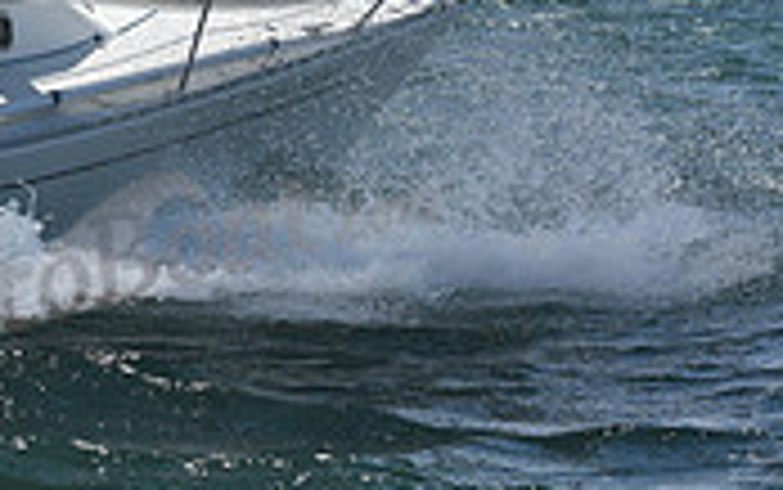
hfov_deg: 8.6
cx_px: -423
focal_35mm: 238
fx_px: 5082
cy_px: -362
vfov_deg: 5.4
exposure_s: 1/1250
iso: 250
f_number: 8
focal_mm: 70
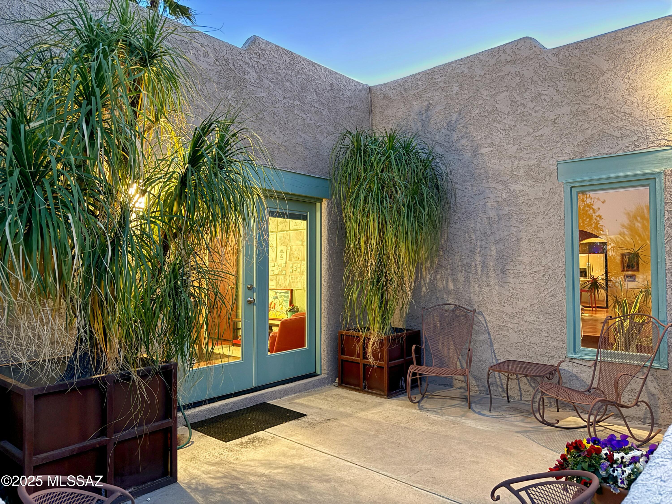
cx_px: 336
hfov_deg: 71.6
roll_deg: -0.4
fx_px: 466
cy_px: 252
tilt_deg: +2.7
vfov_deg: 56.8
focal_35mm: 24
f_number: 1.78
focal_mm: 6.76
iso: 800
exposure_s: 1/30
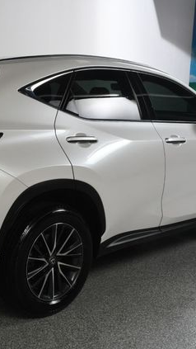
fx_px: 527
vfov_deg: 36.6
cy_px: 175
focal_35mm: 57
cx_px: 44
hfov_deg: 20.9
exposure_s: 1/160
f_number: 13
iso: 100
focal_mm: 24
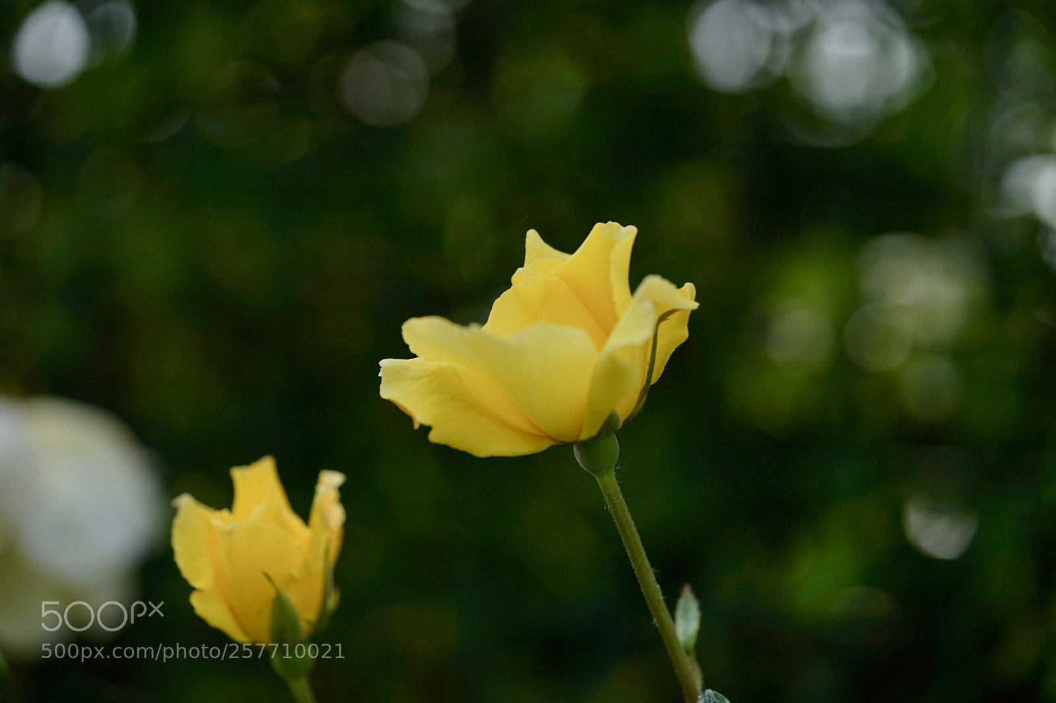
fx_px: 2639
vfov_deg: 15.2
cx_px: 528
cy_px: 352
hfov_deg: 22.6
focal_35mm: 90
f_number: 3.5
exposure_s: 1/800
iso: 100
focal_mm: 90
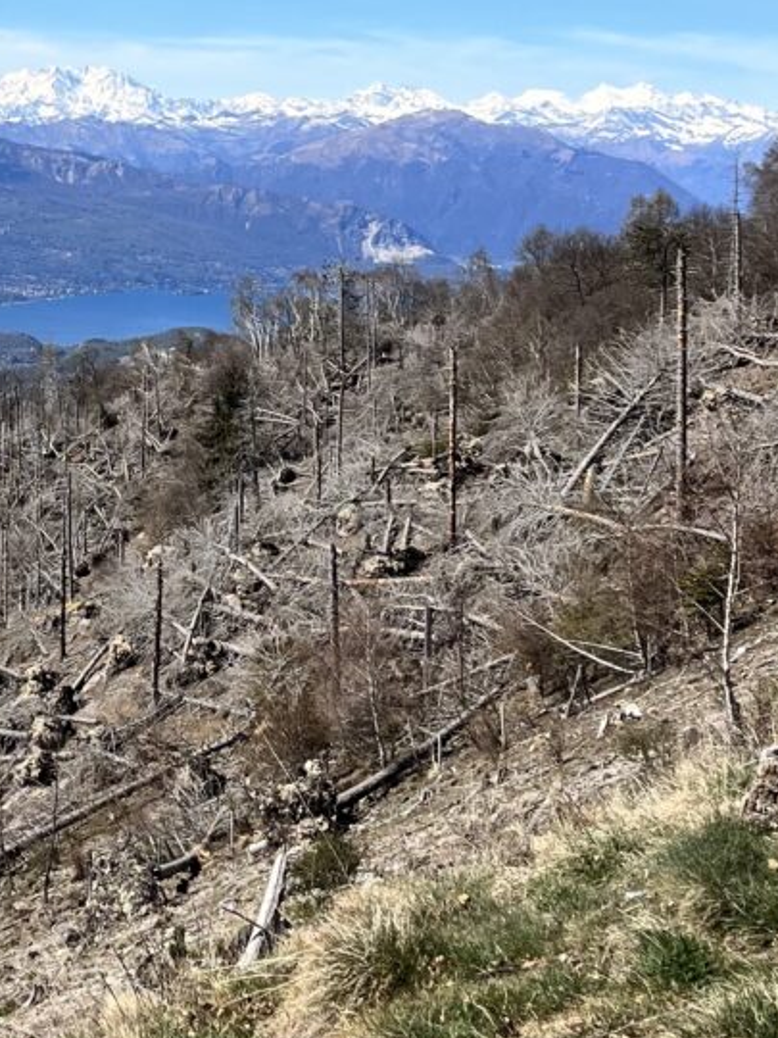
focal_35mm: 74
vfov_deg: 25.9
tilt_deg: -1.9
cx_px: -31
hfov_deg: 19.2
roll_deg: -1.0
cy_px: 235
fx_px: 2218
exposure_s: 1/5556
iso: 50
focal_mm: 5.1
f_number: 1.6
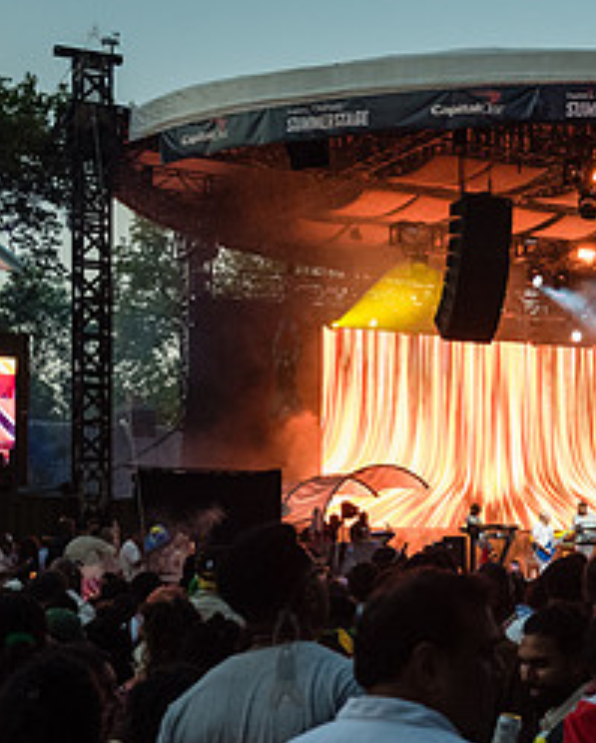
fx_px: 1739
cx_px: 685
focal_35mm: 79
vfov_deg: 24.0
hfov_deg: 18.6
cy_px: 511
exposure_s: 1/250
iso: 4000
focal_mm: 35
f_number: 4.5
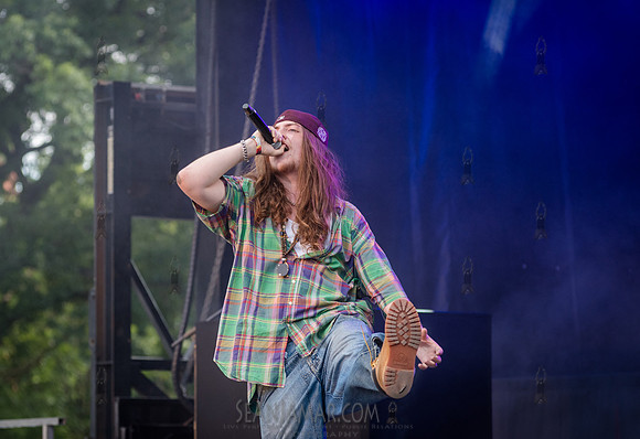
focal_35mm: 191
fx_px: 3434
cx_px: 277
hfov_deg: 10.6
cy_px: 197
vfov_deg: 7.3
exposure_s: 1/500
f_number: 5
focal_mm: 170
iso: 1000
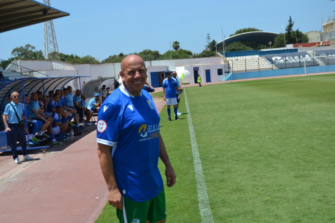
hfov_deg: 37.9
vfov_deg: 25.7
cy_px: 112
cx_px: 168
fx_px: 488
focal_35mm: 52
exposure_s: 1/1600
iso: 400
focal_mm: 35
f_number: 5.6
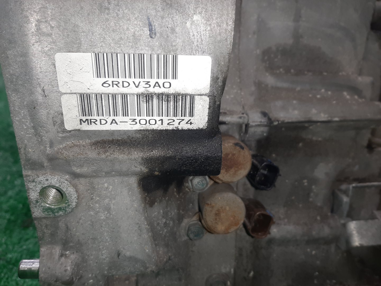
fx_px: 286
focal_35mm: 26
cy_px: 143
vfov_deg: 53.1
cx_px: 190
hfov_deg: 67.3
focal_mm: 3.93
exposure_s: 1/50
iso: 49
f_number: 1.7
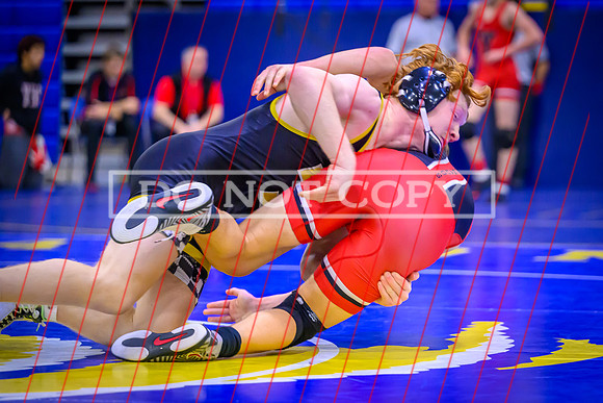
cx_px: 382
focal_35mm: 163
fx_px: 2735
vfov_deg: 8.4
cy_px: 185
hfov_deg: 12.6
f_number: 2.8
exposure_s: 1/640
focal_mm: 120
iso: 5000
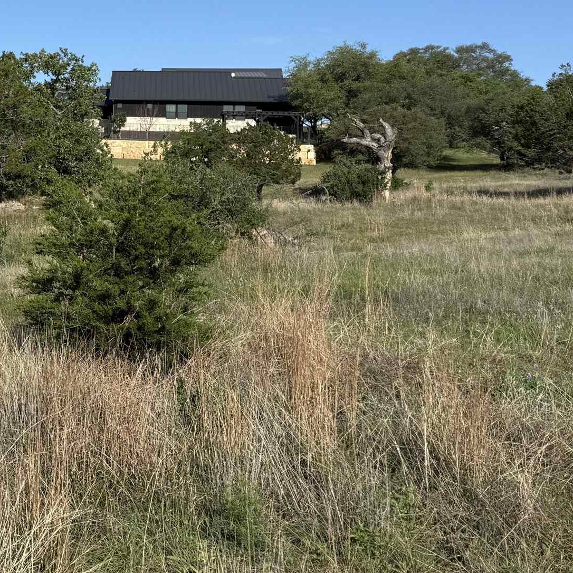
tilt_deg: +4.9
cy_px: 101
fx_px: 1124
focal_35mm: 60
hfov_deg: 24.2
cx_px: -217
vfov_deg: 27.9
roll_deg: -1.7
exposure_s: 1/5714
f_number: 1.78
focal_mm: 6.76
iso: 80
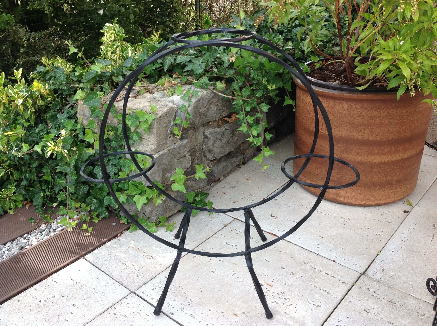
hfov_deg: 52.7
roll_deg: +1.6
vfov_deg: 40.6
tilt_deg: -26.1
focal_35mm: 35
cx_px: 218
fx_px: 441
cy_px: 163
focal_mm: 4.28
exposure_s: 1/285
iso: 50
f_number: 2.4
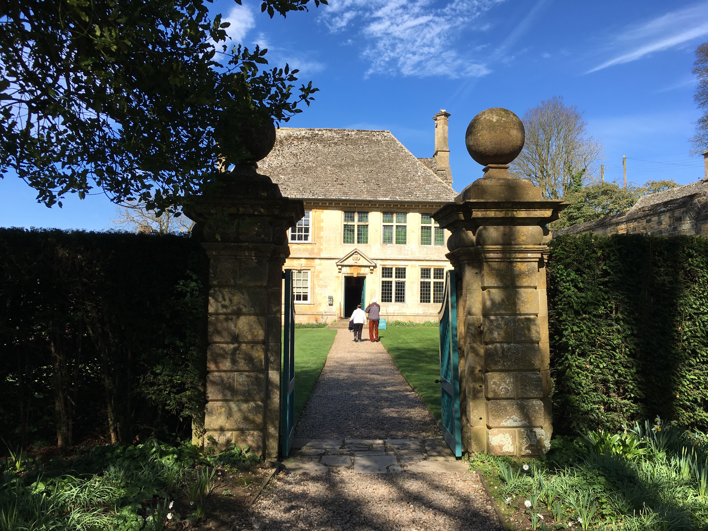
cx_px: 354
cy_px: 266
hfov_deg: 61.7
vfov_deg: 48.2
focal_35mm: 29
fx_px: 593
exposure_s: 1/1040
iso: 25
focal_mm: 4.15
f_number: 2.2
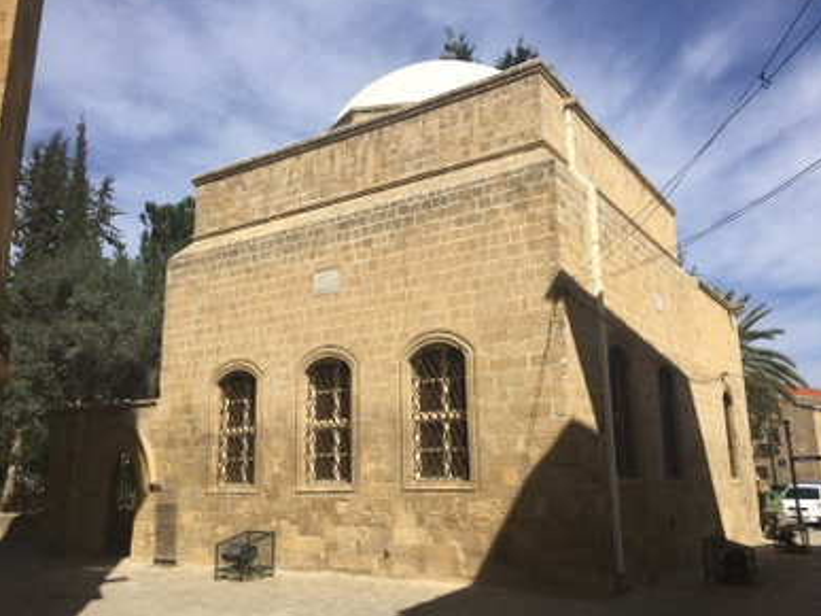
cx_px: 422
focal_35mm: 30
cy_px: 306
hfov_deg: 60.0
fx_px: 711
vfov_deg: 46.8
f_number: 2.2
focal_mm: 4.15
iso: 32
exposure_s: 1/2639
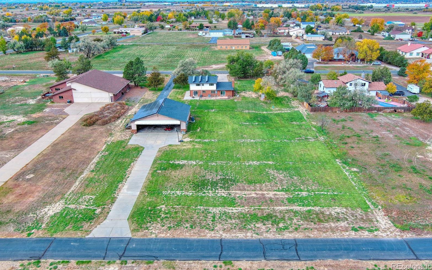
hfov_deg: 62.9
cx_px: 216
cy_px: 126
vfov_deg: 41.8
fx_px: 353
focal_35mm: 30
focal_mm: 10.6
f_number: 2.8
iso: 100
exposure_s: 1/612
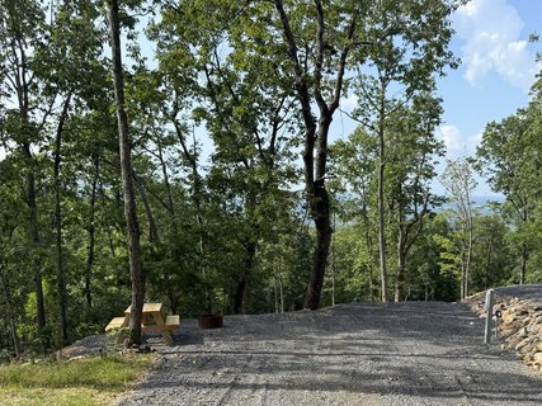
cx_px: 294
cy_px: 283
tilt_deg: -9.0
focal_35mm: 36
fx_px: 564
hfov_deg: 51.3
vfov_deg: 39.0
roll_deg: -2.0
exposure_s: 1/1653
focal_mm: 6.76
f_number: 1.78
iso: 100
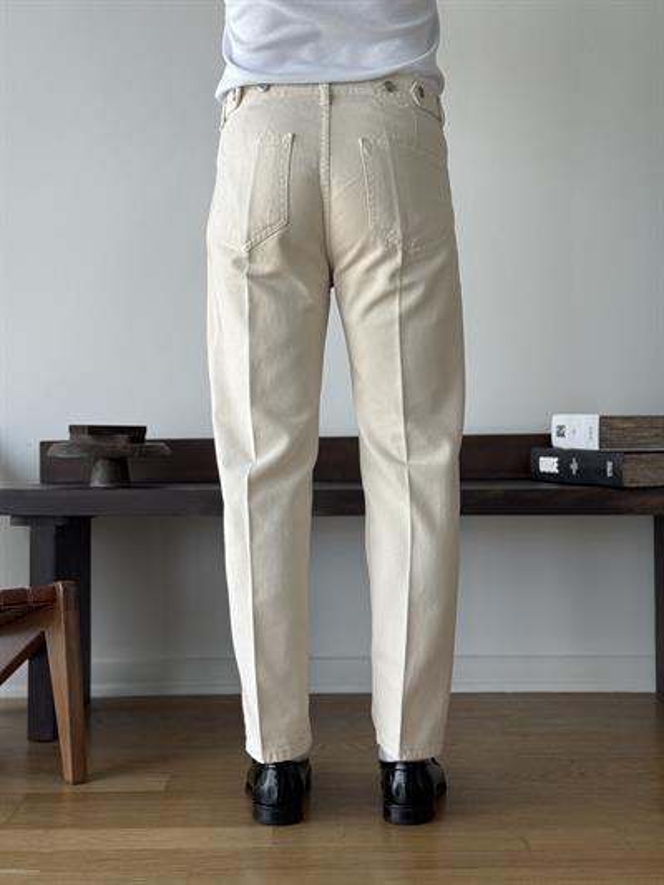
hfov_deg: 30.3
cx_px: 332
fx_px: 1227
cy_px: 442
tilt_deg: -0.8
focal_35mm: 48
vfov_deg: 39.6
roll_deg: +0.3
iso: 80
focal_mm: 6.76
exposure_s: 1/516
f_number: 1.78
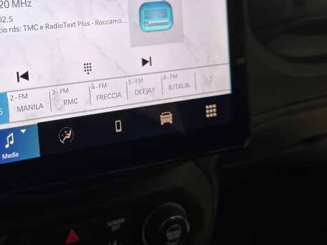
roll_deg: -1.2
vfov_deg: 26.8
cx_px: 62
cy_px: 72
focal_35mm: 54
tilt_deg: -18.4
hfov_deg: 34.4
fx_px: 510
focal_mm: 6.76
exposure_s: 1/121
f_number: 1.78
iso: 50
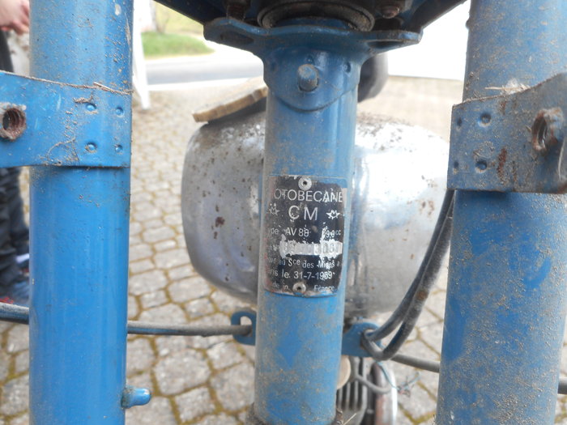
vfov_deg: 54.9
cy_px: 212
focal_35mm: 25
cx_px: 284
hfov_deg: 69.4
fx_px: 409
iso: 80
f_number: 3.7
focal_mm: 4.5
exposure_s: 1/40
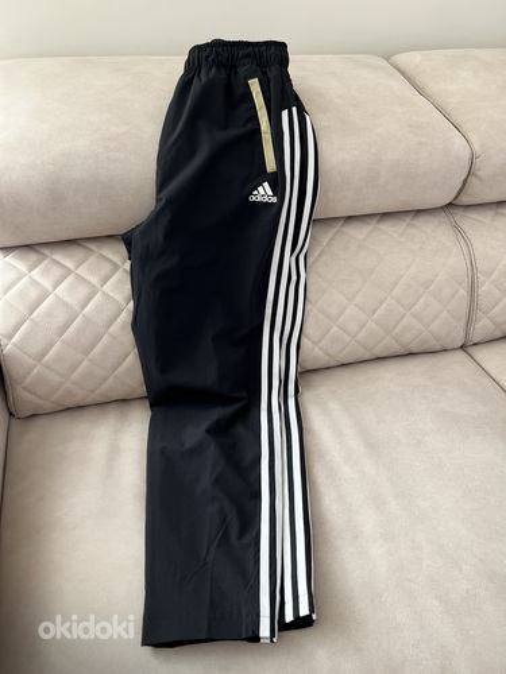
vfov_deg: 67.3
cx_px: 253
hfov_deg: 53.1
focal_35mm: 26
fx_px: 507
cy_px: 337
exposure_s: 1/121
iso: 80
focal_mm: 5.7
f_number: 1.5
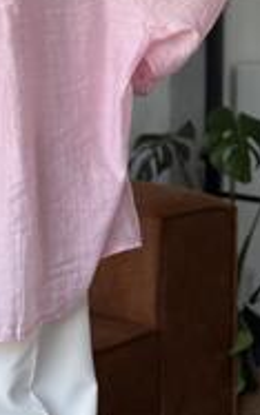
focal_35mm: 116
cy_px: 16
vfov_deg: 17.6
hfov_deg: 11.2
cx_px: 24
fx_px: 1314
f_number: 1.78
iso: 100
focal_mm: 6.76
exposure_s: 1/75
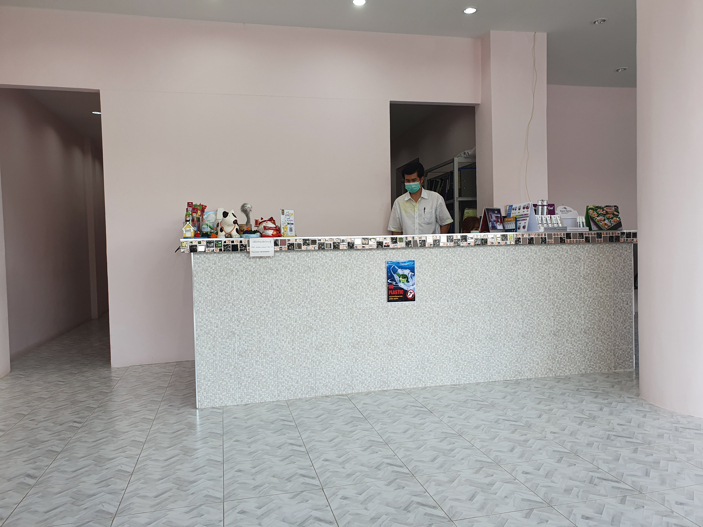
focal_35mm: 26
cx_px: 352
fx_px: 528
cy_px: 264
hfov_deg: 67.3
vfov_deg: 53.1
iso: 50
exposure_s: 1/116
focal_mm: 4.32
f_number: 2.4
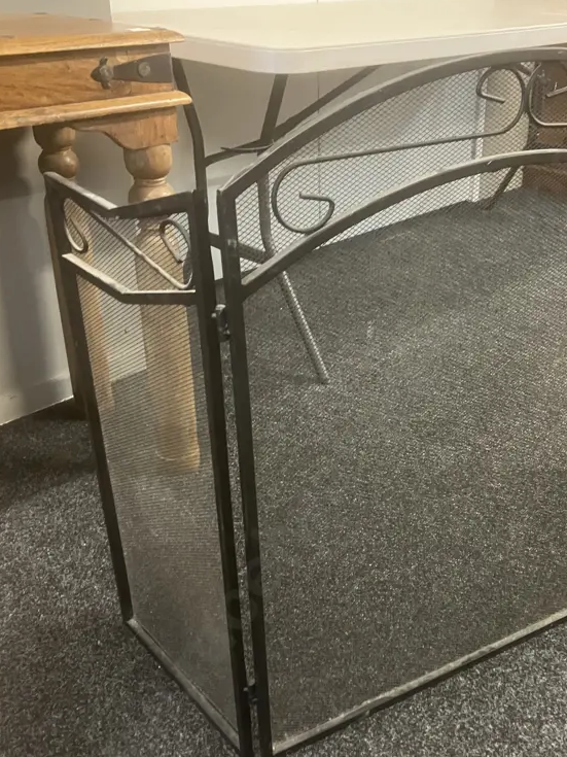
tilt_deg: -27.1
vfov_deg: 47.8
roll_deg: -0.6
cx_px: 385
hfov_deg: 36.4
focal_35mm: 39
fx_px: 852
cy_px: 411
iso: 320
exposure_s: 1/25
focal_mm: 3.99
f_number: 1.8
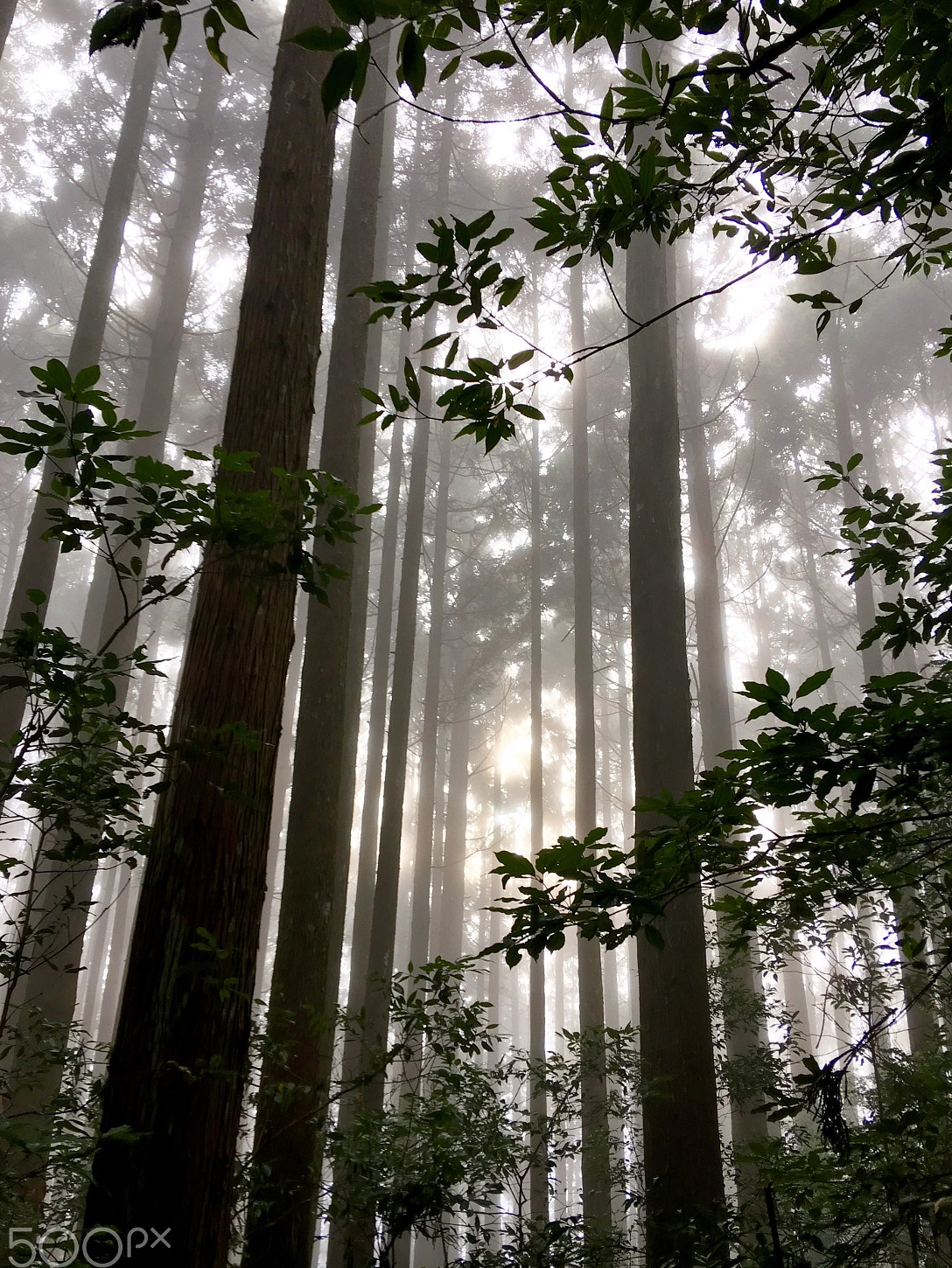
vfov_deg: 56.8
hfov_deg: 44.2
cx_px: 479
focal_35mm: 32
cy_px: 663
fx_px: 1173
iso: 32
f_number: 2.2
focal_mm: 4.15
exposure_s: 1/120
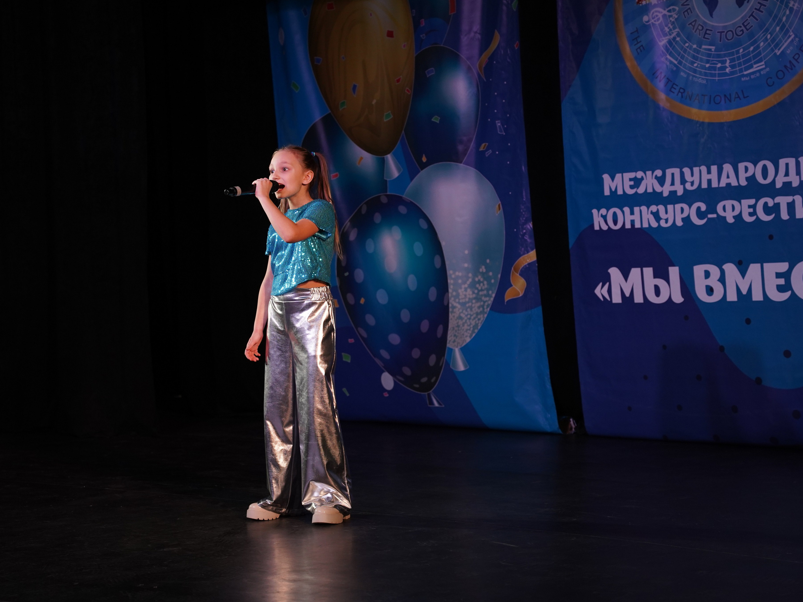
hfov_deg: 26.0
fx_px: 1740
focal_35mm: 75
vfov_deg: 19.6
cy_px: 300
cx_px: 384
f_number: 4
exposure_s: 1/400
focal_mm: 69
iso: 1600
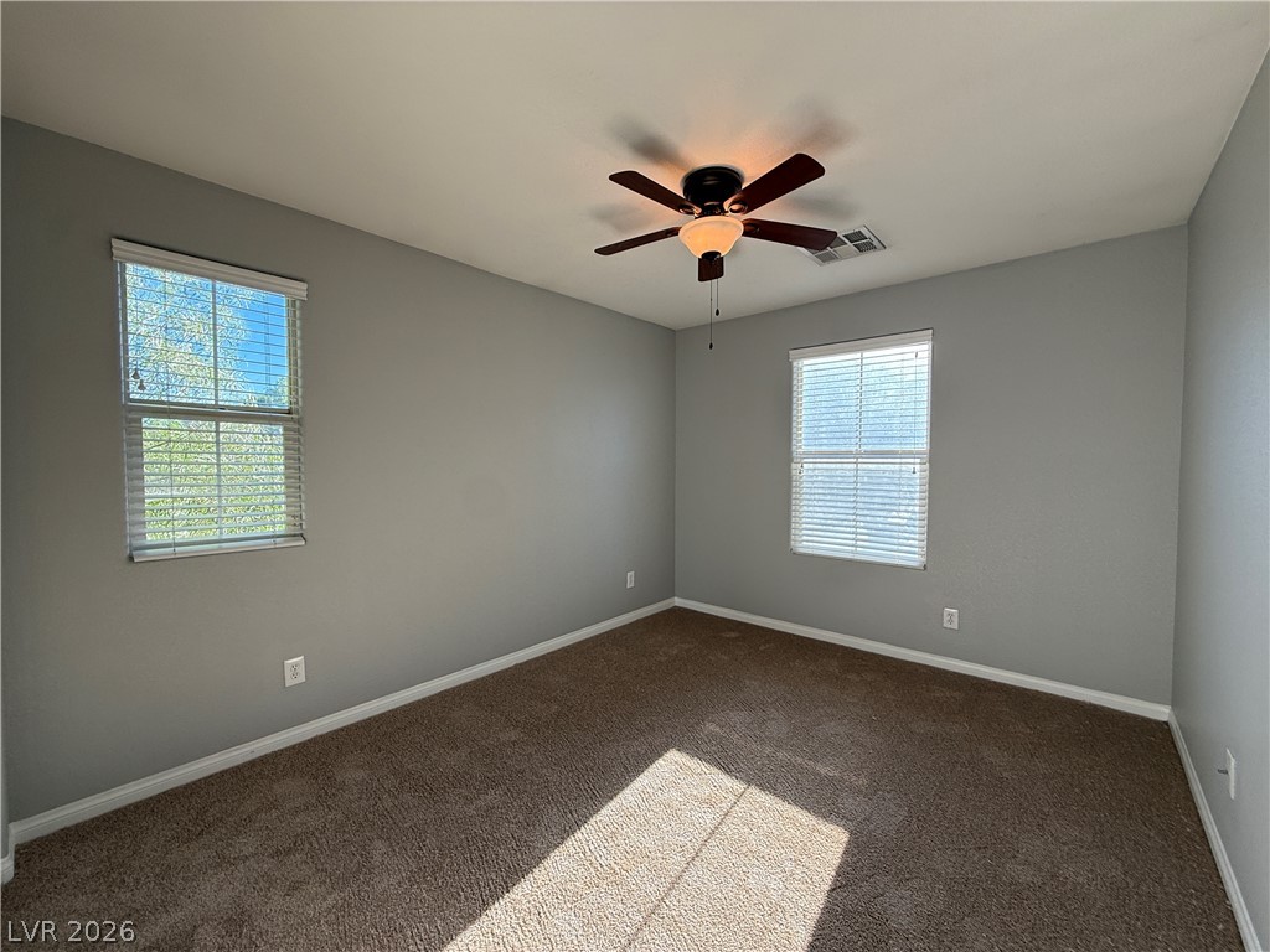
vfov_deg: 85.7
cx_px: 635
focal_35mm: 14
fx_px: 514
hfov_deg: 102.1
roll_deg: -0.1
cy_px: 476
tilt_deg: -0.9
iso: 64
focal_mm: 2.22
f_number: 2.2
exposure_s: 1/151
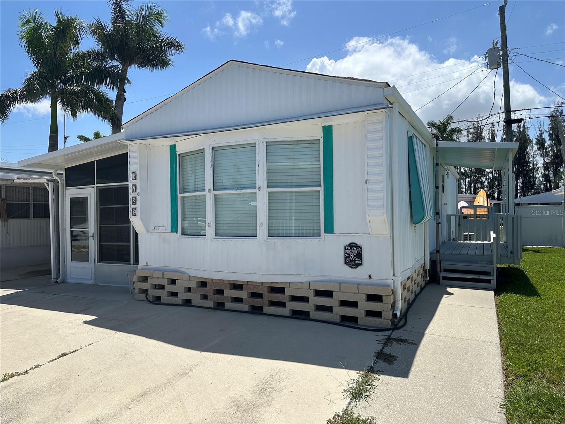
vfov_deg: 56.8
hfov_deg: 71.6
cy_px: 212
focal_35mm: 24
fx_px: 392
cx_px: 282
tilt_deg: +0.9
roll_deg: +1.1
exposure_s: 1/6623
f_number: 1.78
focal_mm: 6.86
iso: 80
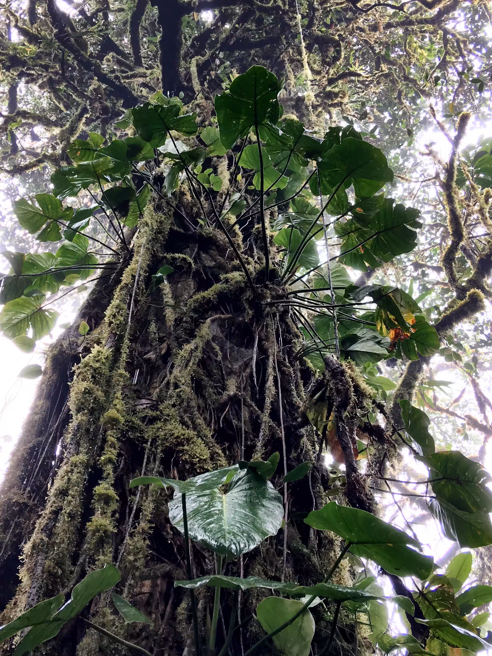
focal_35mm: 44
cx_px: 222
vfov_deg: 42.8
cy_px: 279
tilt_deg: +69.5
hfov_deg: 32.9
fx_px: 834
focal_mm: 4.15
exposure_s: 1/120
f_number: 2.2
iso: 40
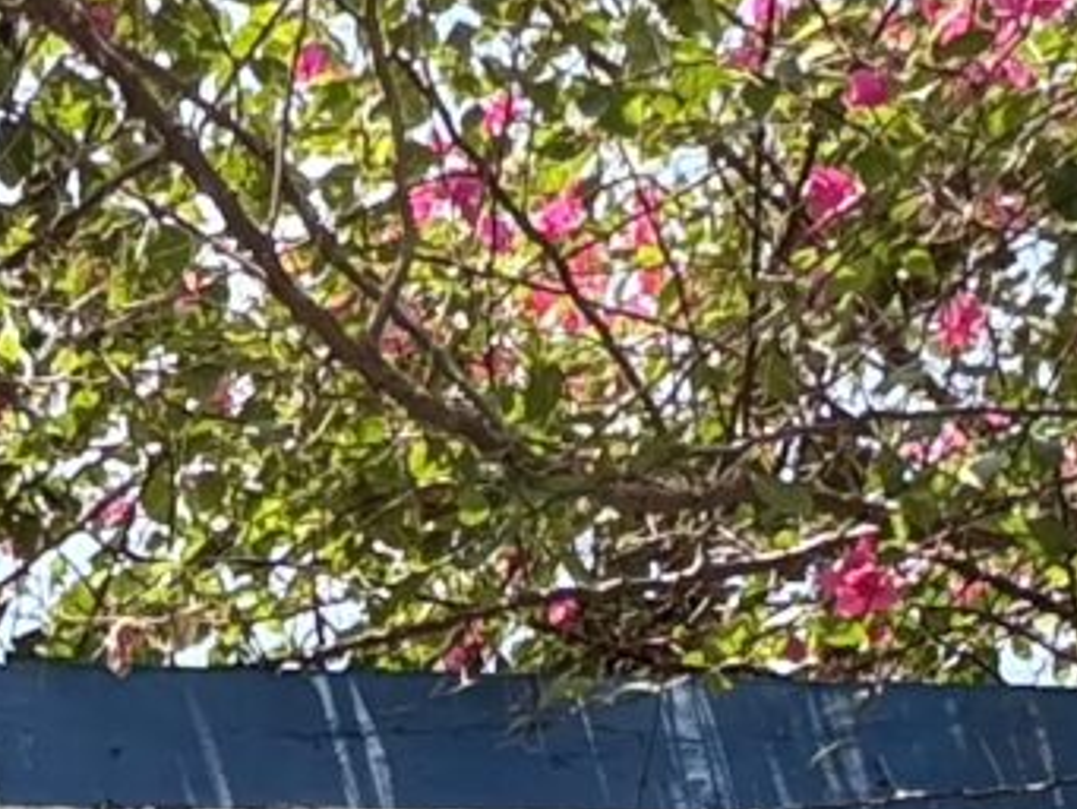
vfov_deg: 10.8
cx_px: -73
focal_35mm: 105
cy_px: 2215
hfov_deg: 18.1
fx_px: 3268
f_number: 2.2
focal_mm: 2.22
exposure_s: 1/346
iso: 40
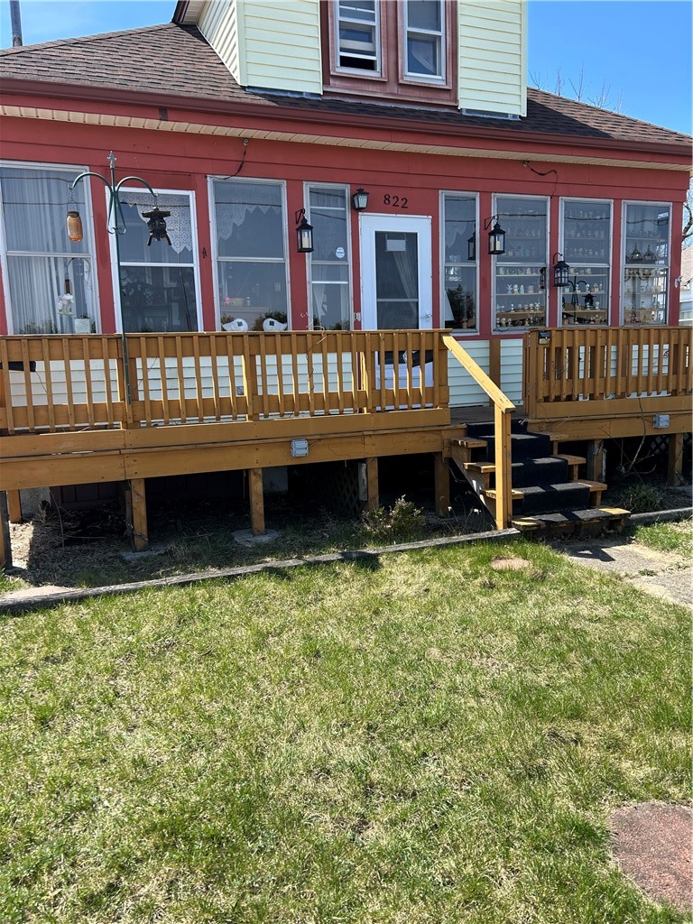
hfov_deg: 53.1
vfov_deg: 67.3
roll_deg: +2.3
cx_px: 346
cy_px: 462
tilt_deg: -7.9
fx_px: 694
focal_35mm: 26
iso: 50
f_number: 1.5
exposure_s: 1/1669
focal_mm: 5.7
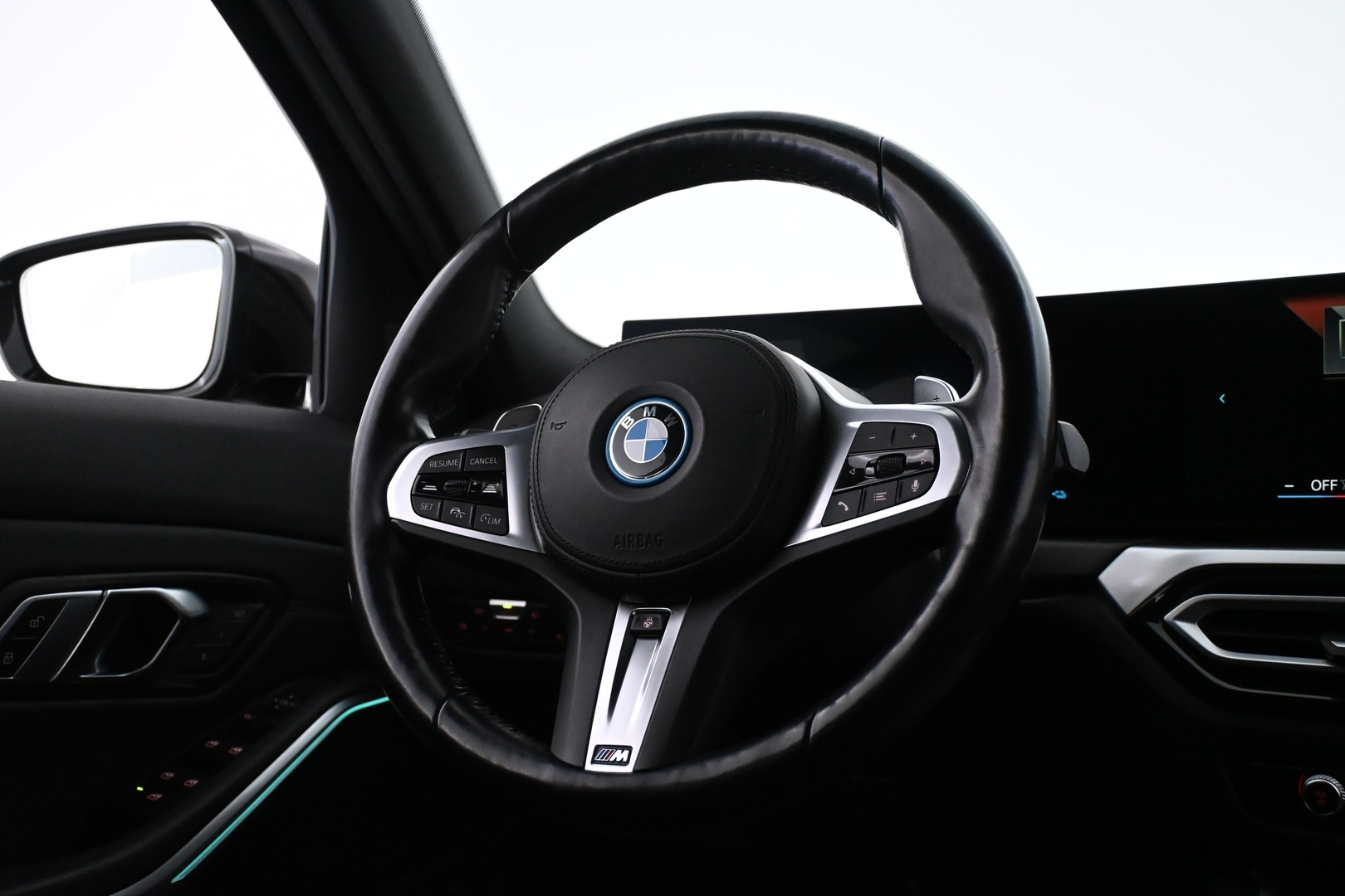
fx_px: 1345
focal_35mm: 36
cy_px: 448
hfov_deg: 53.1
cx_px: 672
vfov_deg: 36.9
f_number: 4.2
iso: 4000
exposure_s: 1/60
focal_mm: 24
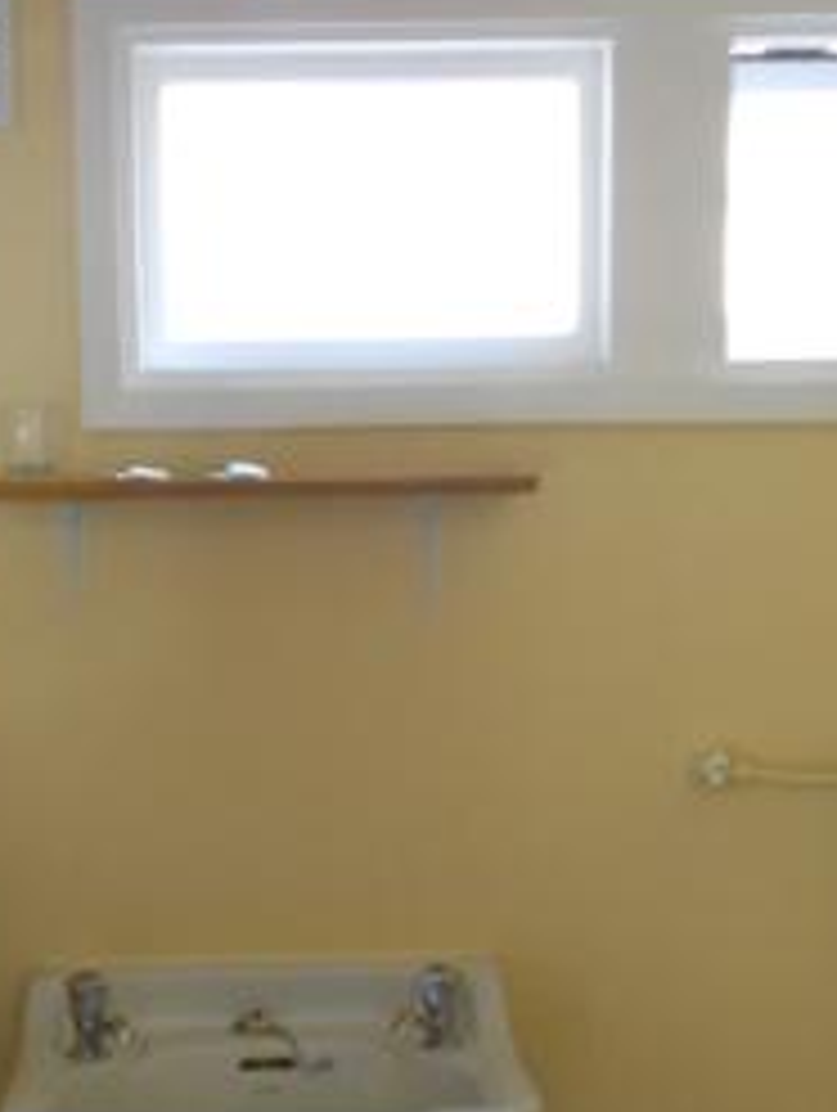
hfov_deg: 23.6
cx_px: 254
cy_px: 772
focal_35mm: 62
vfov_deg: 30.8
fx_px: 1994
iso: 320
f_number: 3.4
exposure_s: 1/30
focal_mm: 5.3
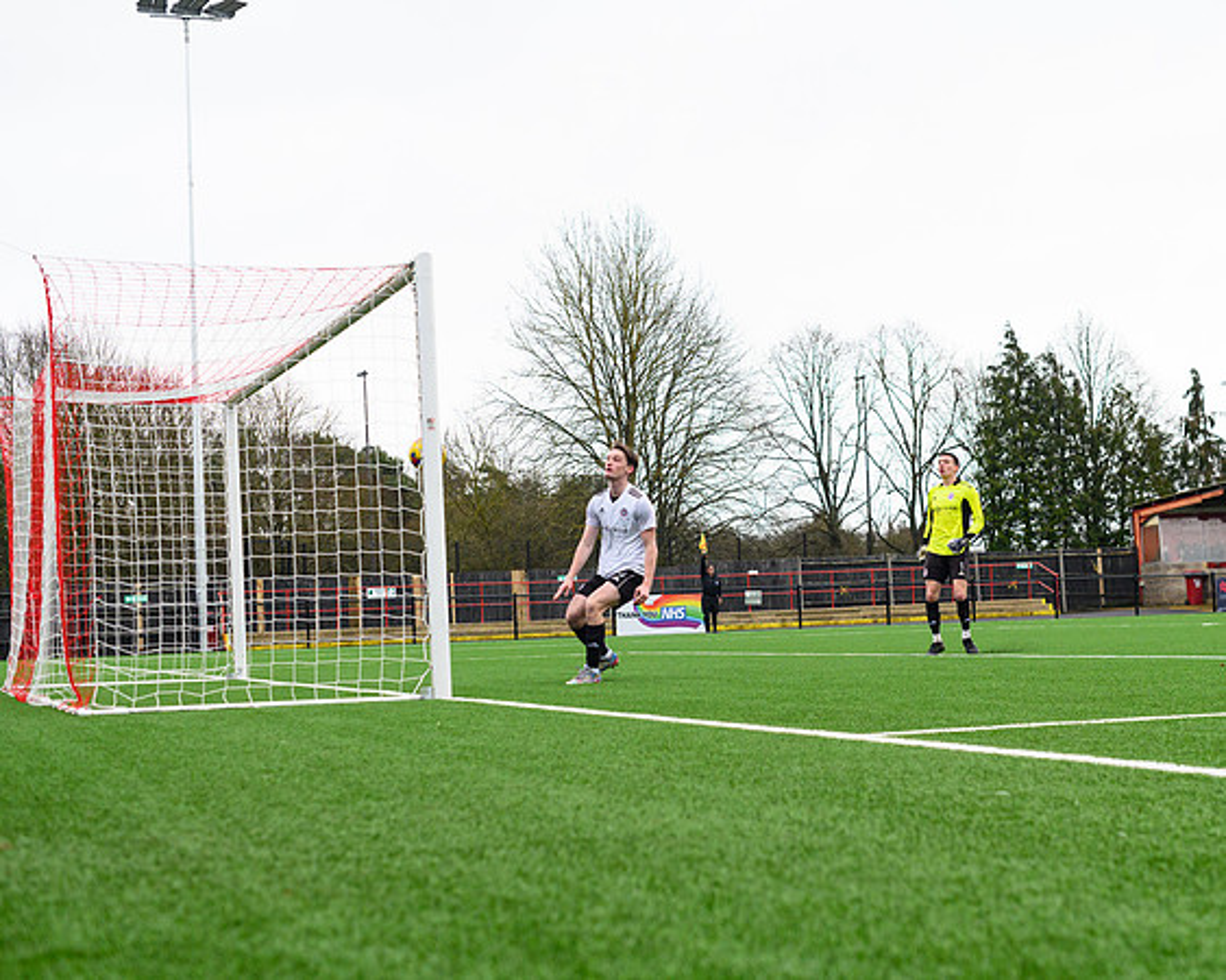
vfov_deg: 26.9
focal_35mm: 56
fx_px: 2045
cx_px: 737
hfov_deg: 33.3
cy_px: 490
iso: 1000
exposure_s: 1/1250
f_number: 5
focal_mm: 50
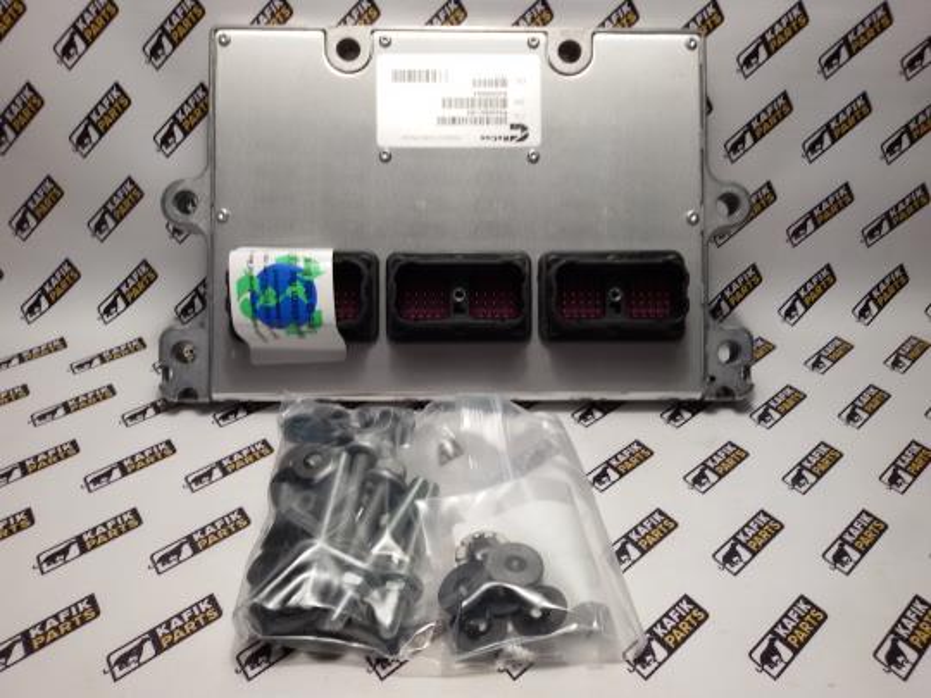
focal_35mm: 31
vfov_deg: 45.4
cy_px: 349
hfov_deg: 58.4
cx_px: 466
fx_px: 834
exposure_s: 1/33
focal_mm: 2.93
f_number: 2.4
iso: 50
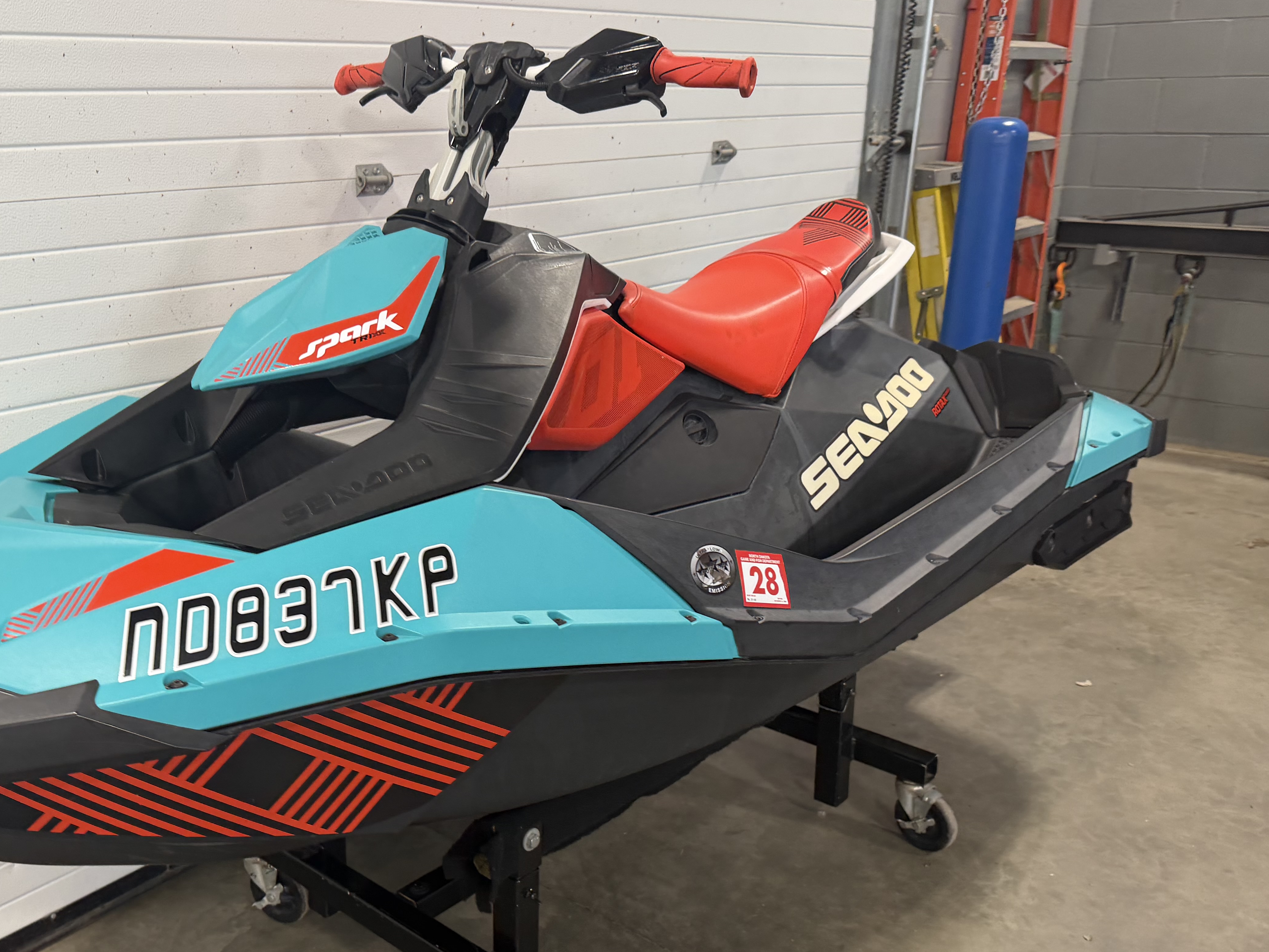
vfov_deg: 42.7
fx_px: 1210
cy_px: 587
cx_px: 454
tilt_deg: -19.5
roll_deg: -5.6
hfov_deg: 54.5
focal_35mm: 33
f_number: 1.78
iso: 160
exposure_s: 1/60
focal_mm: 6.76
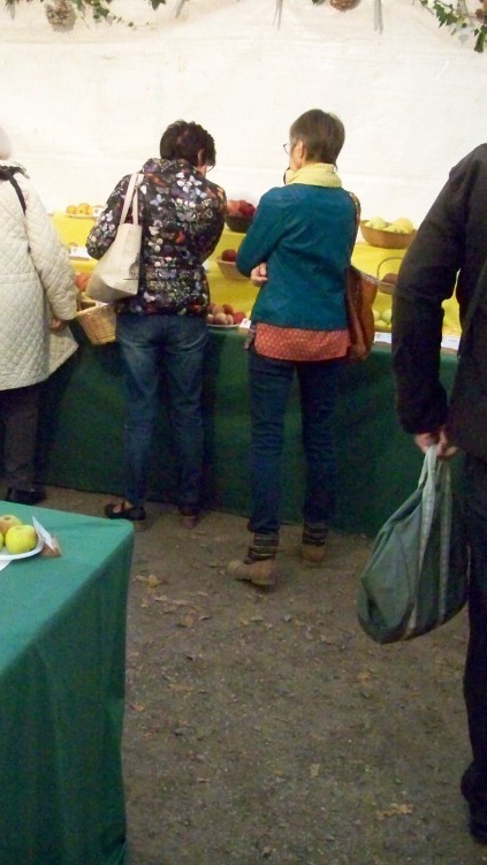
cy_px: 425
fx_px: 1124
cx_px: 99
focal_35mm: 49
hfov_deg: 24.1
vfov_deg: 42.1
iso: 1600
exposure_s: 1/320
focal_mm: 5.85
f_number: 2.8
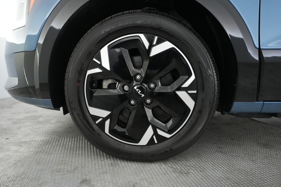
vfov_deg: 53.1
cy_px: 94
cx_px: 140
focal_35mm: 24
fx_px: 187
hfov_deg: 73.8
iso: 6400
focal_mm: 24
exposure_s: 1/160
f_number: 2.8
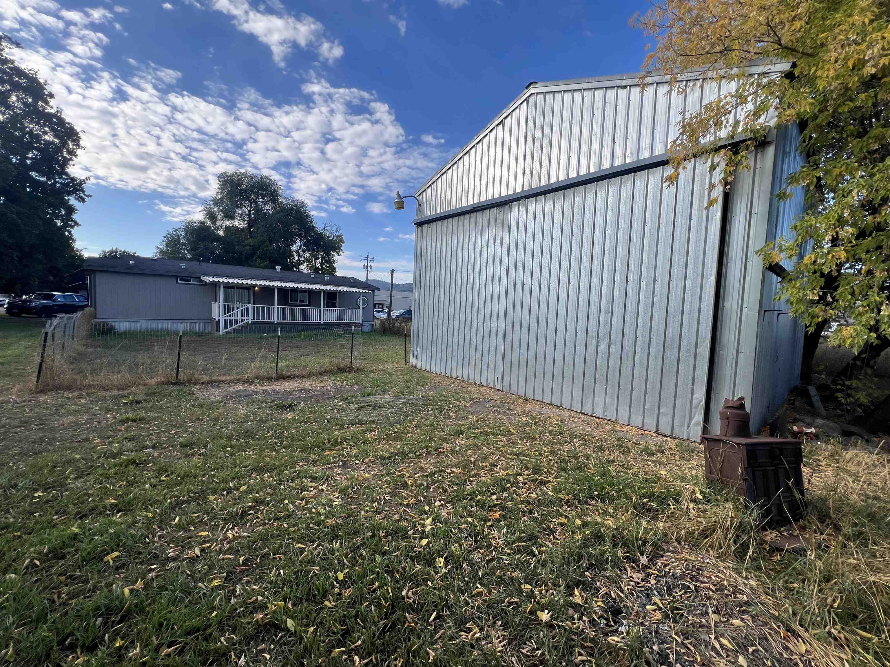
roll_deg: -2.2
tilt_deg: -4.1
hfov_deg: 106.2
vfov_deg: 89.9
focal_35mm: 13
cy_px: 334
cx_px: 445
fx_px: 334
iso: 32
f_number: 1.8
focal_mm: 1.57
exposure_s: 1/809
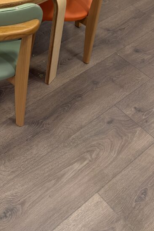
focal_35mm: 55
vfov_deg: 32.7
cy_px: -11
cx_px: -14
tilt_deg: -34.6
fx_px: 353
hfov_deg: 23.2
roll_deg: +1.4
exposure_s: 1/100
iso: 64
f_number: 1.78
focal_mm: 6.76
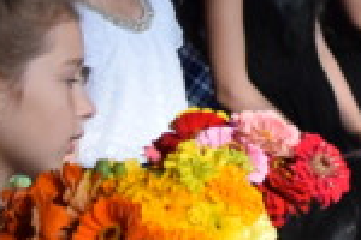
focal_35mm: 246
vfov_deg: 5.6
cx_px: 513
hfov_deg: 8.2
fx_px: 2467
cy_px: -11
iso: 3200
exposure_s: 1/500
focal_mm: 24
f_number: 3.8
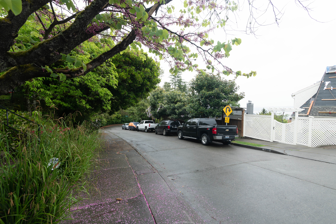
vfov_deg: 73.7
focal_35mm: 16
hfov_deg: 96.7
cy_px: 112
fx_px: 149
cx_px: 168
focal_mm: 16
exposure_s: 1/160
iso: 400
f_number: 8
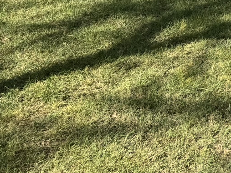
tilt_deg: -1.9
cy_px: -156
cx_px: 253
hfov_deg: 19.4
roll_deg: -0.3
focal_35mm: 97
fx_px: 647
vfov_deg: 13.4
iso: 80
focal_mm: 6.76
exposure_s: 1/1980
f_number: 1.78
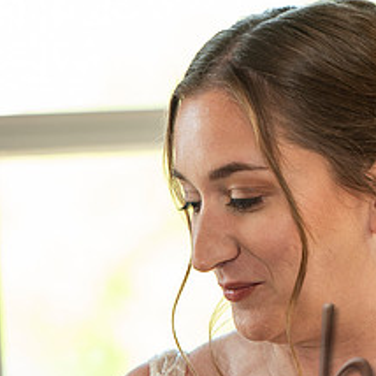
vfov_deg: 4.8
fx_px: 4522
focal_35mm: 368
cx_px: 494
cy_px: 275
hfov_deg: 4.7
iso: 500
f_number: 4
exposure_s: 1/125
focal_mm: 160
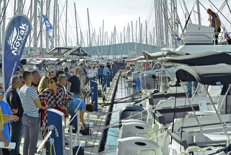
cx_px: 116
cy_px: 78
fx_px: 514
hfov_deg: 25.3
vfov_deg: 17.1
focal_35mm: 80
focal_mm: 80
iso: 100
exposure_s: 1/320
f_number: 9
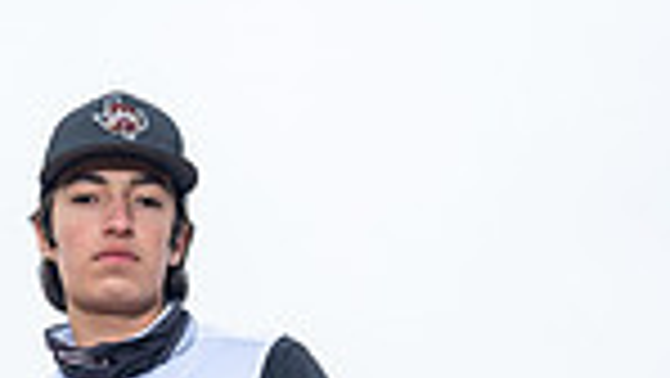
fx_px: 2417
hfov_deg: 15.6
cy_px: 927
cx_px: 54
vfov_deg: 8.2
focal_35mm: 136
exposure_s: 1/125
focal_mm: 43
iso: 100
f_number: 6.3
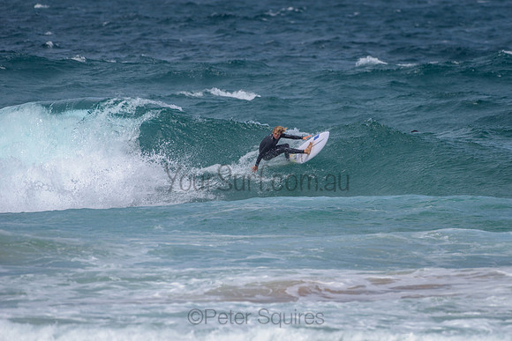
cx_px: 314
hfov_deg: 3.4
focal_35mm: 613
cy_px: 146
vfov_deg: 2.2
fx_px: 8725
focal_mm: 500
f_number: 5.6
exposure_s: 1/2000
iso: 100
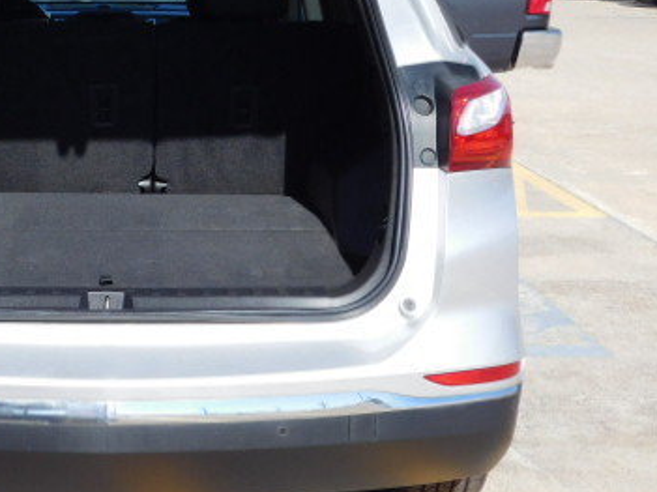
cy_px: 153
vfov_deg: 20.1
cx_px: 95
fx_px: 1385
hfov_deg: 26.0
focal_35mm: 73
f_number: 3.6
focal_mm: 7.1
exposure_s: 1/800
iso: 125
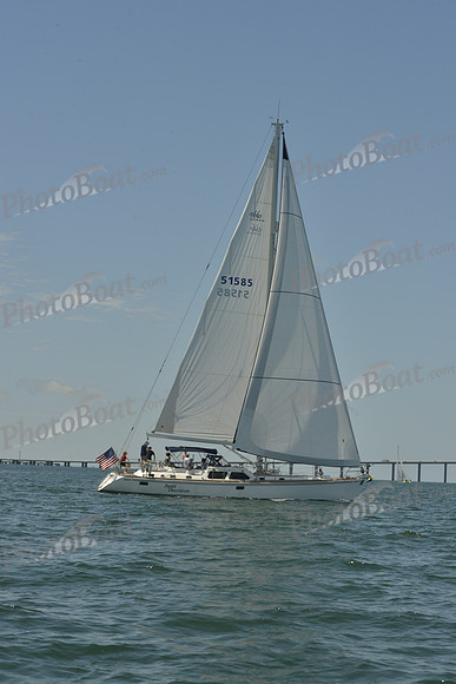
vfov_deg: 28.8
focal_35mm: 70
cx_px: 228
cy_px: 342
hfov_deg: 19.5
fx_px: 1329
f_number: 16
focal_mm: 70
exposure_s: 1/500
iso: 280
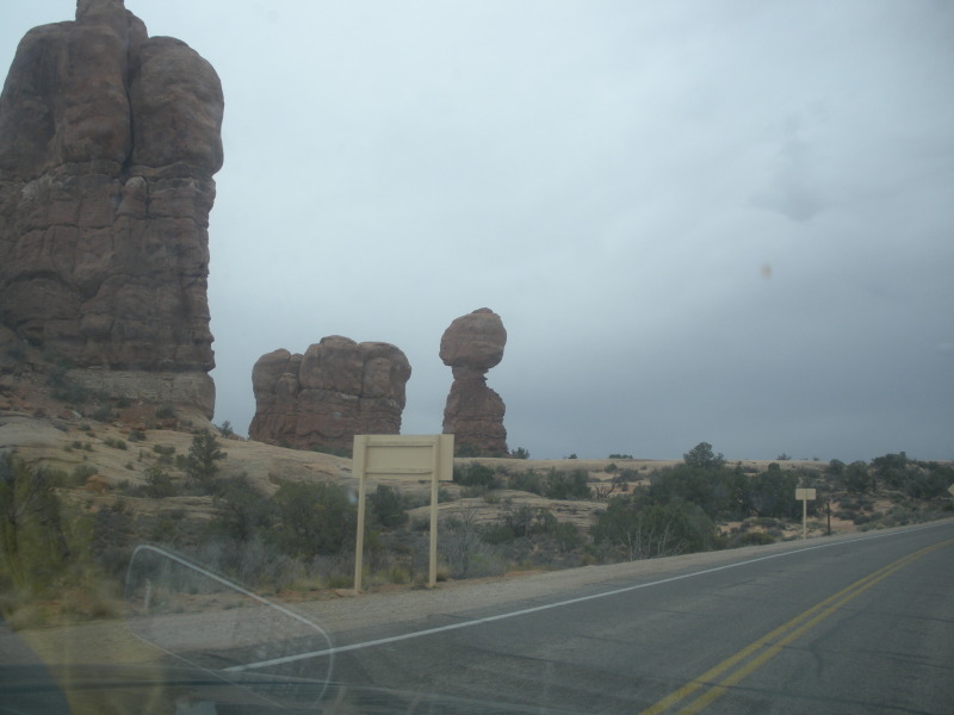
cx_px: 477
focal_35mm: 36
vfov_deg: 39.7
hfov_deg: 51.4
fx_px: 992
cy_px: 358
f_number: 3.5
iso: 64
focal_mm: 6.3
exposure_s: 1/622
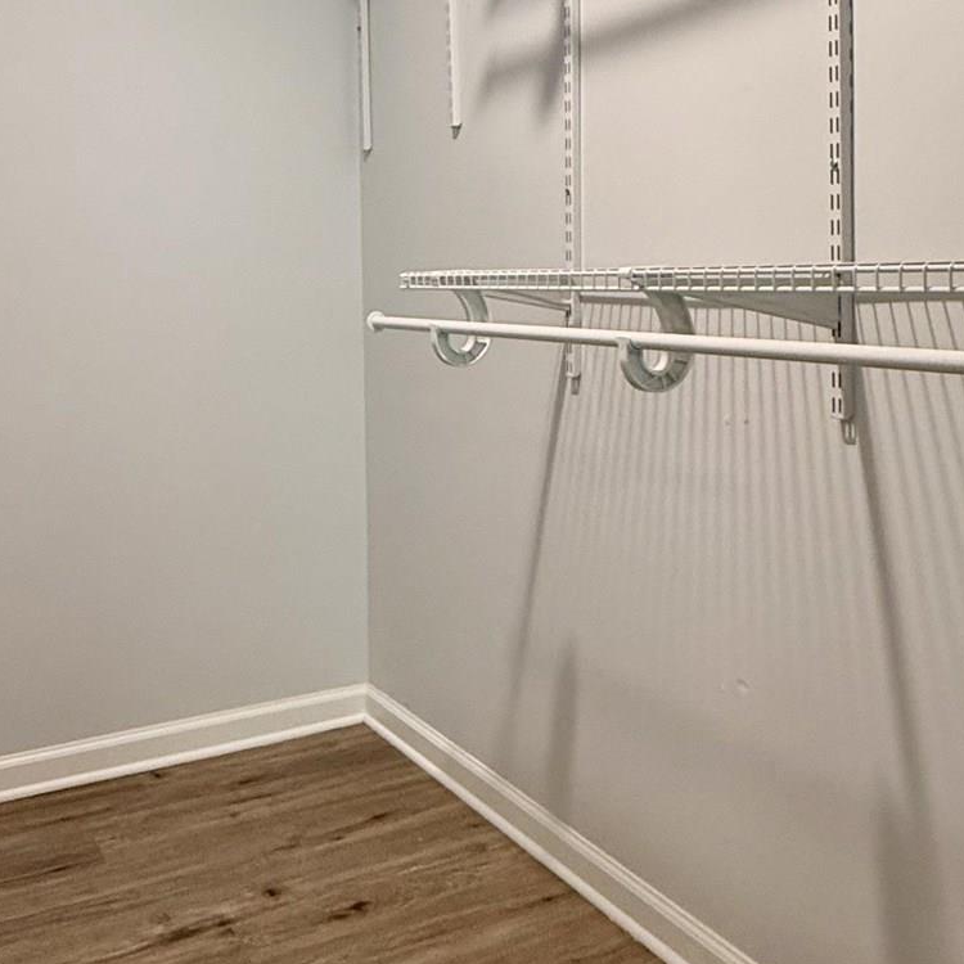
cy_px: 298
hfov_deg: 43.8
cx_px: 446
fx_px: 1197
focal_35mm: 38
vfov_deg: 43.1
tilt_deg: -0.4
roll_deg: +0.8
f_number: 2.2
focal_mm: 2.22
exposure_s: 1/60
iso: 200
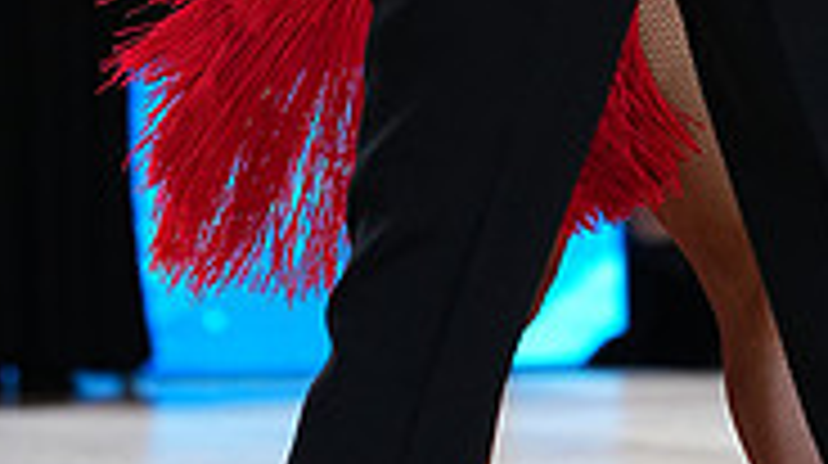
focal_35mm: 582
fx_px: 12763
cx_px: 605
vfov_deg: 2.1
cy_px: -221
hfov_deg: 3.7
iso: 1250
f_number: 4
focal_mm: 176
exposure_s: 1/500
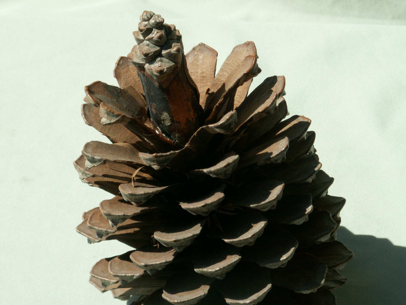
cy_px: 152
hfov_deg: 17.0
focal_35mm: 116
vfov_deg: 12.8
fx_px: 1361
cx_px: 203
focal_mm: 18.98
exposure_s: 1/200
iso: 50
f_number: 8
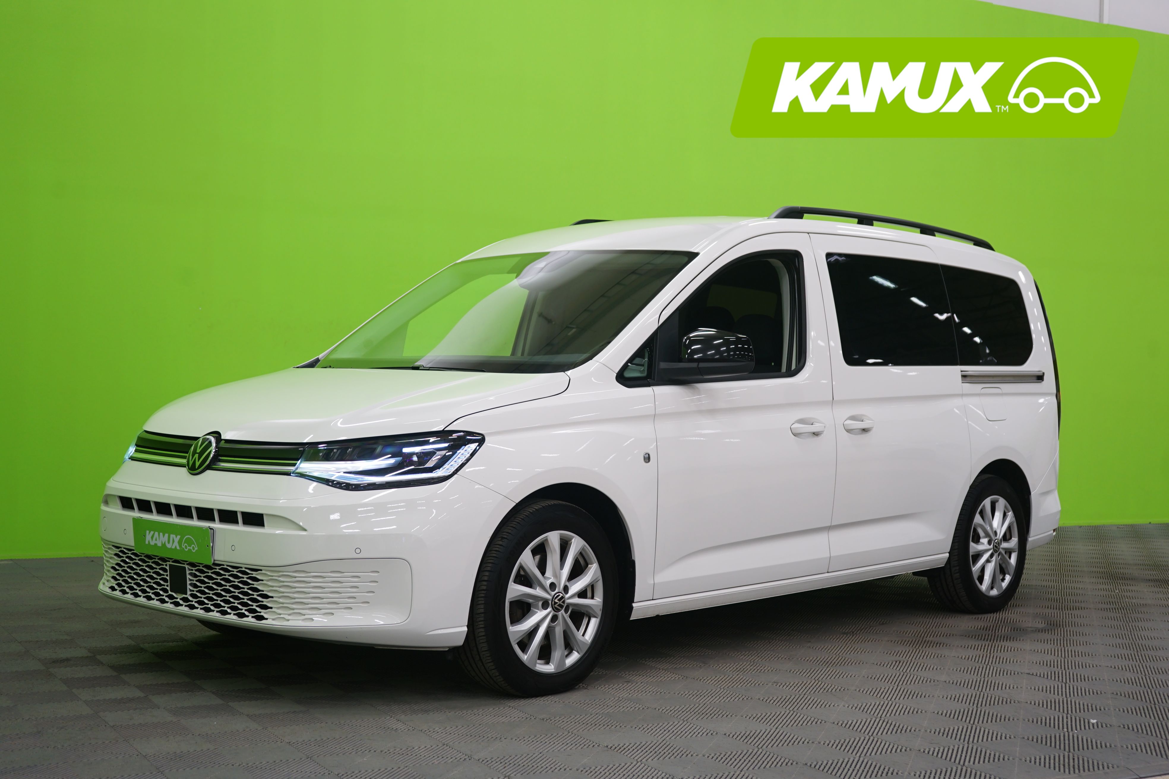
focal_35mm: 46
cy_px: 390
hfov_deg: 42.7
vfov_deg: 29.2
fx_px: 1494
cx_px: 584
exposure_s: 1/10
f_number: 5
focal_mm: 46
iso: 400
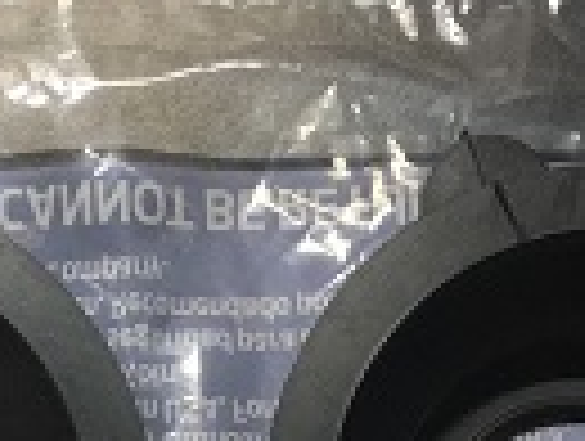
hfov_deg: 22.0
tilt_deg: -83.1
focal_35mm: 89
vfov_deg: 15.6
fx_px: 1507
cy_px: 612
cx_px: 284
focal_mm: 4.15
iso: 200
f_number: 2.2
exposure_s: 1/30
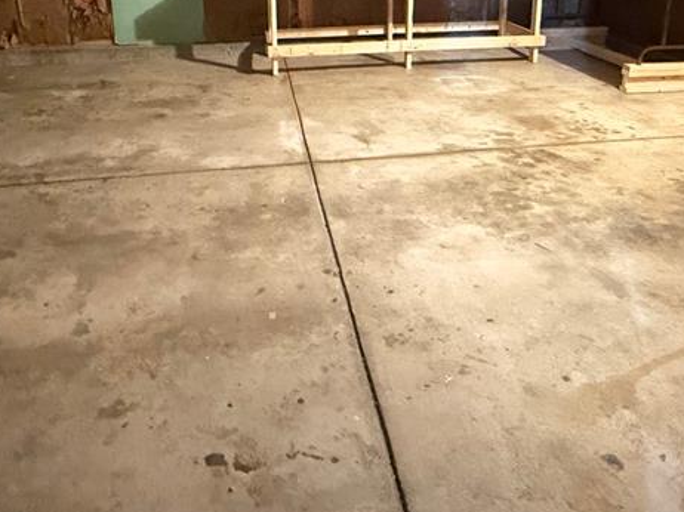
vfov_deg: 42.8
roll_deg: +0.3
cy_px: 84
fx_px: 612
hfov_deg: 58.3
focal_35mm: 31
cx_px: 321
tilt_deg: -15.8
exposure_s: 1/15
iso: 3200
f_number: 2.2
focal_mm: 2.22
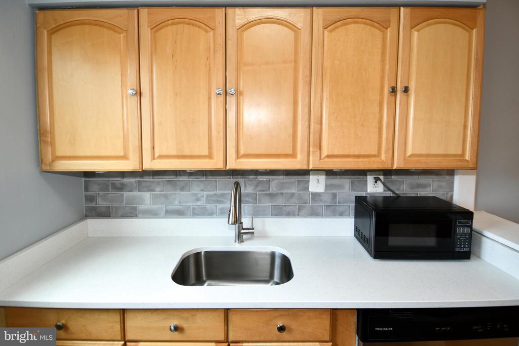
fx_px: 260
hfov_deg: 90.0
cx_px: 260
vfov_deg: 67.4
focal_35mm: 18
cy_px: 173
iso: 200
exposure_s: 1/80
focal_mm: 12
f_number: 4
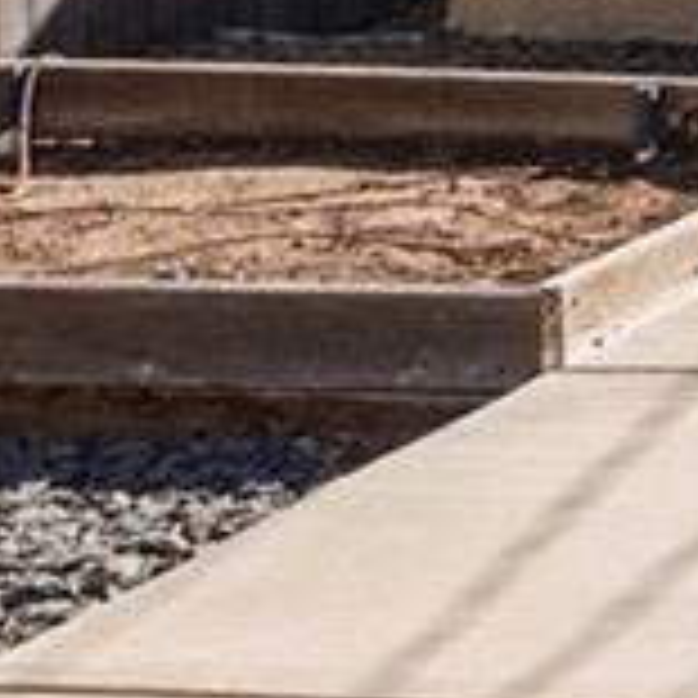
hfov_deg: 8.7
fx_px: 3194
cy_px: -621
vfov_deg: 11.4
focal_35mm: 140
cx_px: 2481
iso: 200
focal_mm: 16
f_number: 8
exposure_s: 1/80
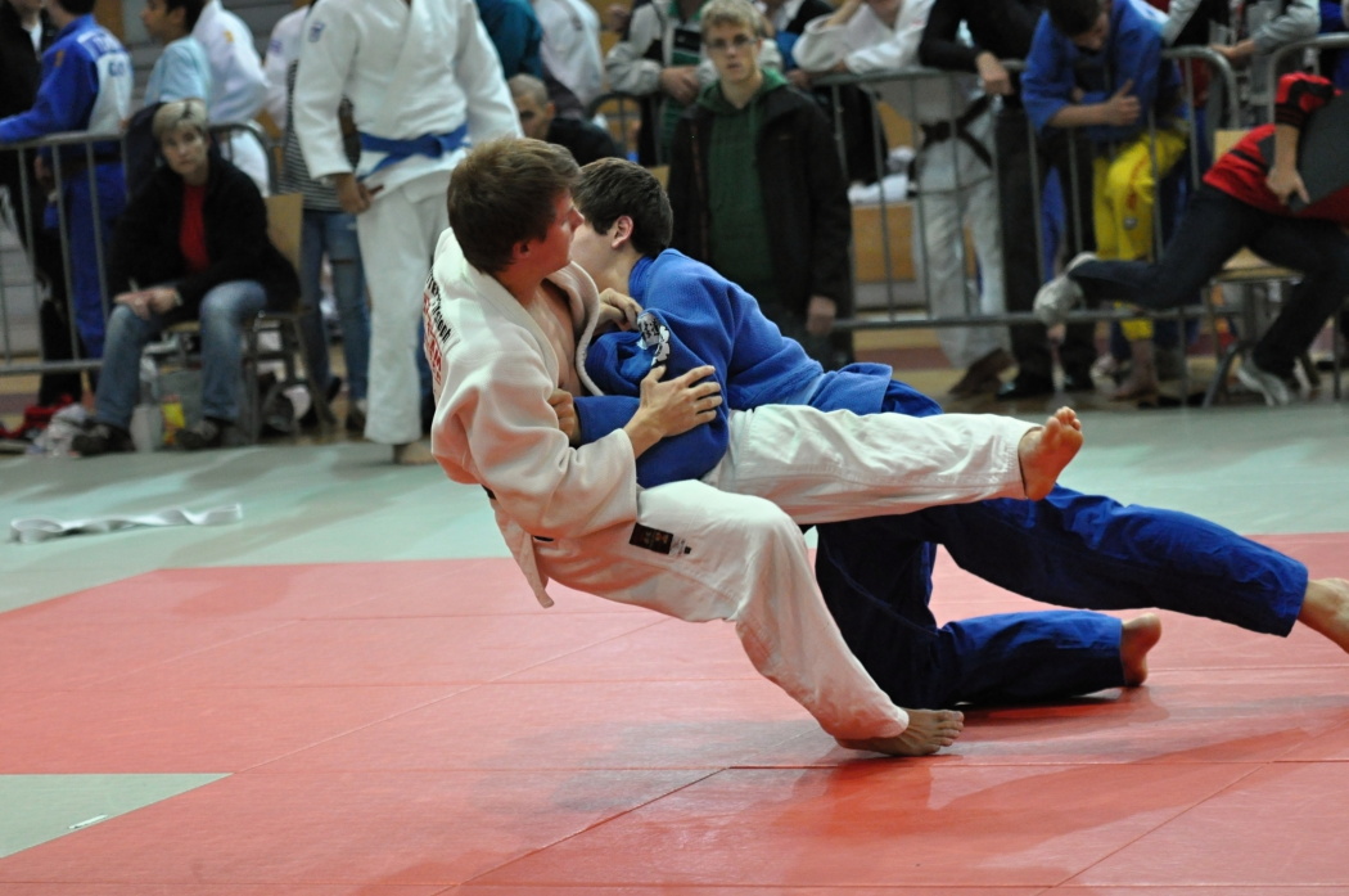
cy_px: 448
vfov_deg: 11.1
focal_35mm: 123
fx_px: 4603
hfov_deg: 16.7
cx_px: 674
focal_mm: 82
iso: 2500
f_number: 3.2
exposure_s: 1/800
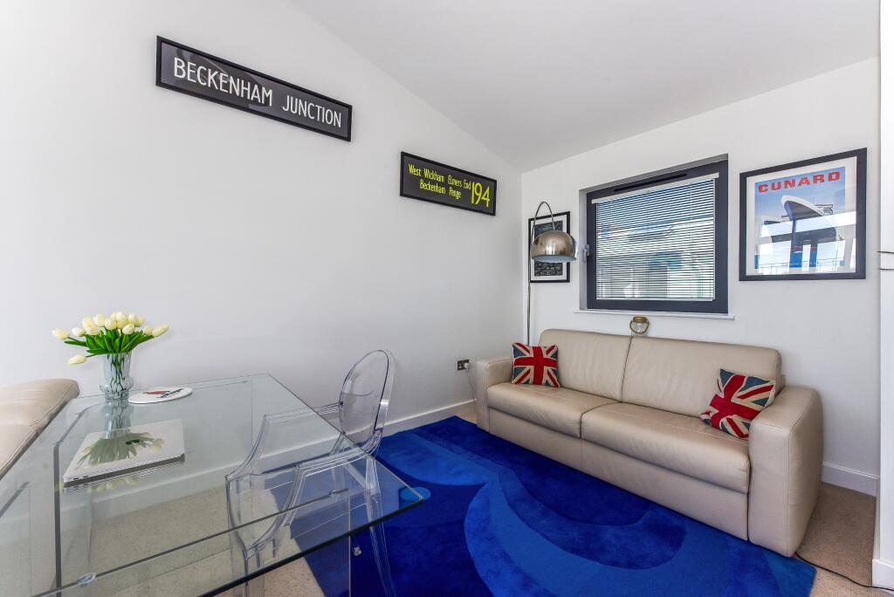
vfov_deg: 81.3
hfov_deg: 104.2
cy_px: 298
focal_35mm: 14
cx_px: 447
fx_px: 348
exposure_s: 1/100
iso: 400
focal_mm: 14
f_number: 11
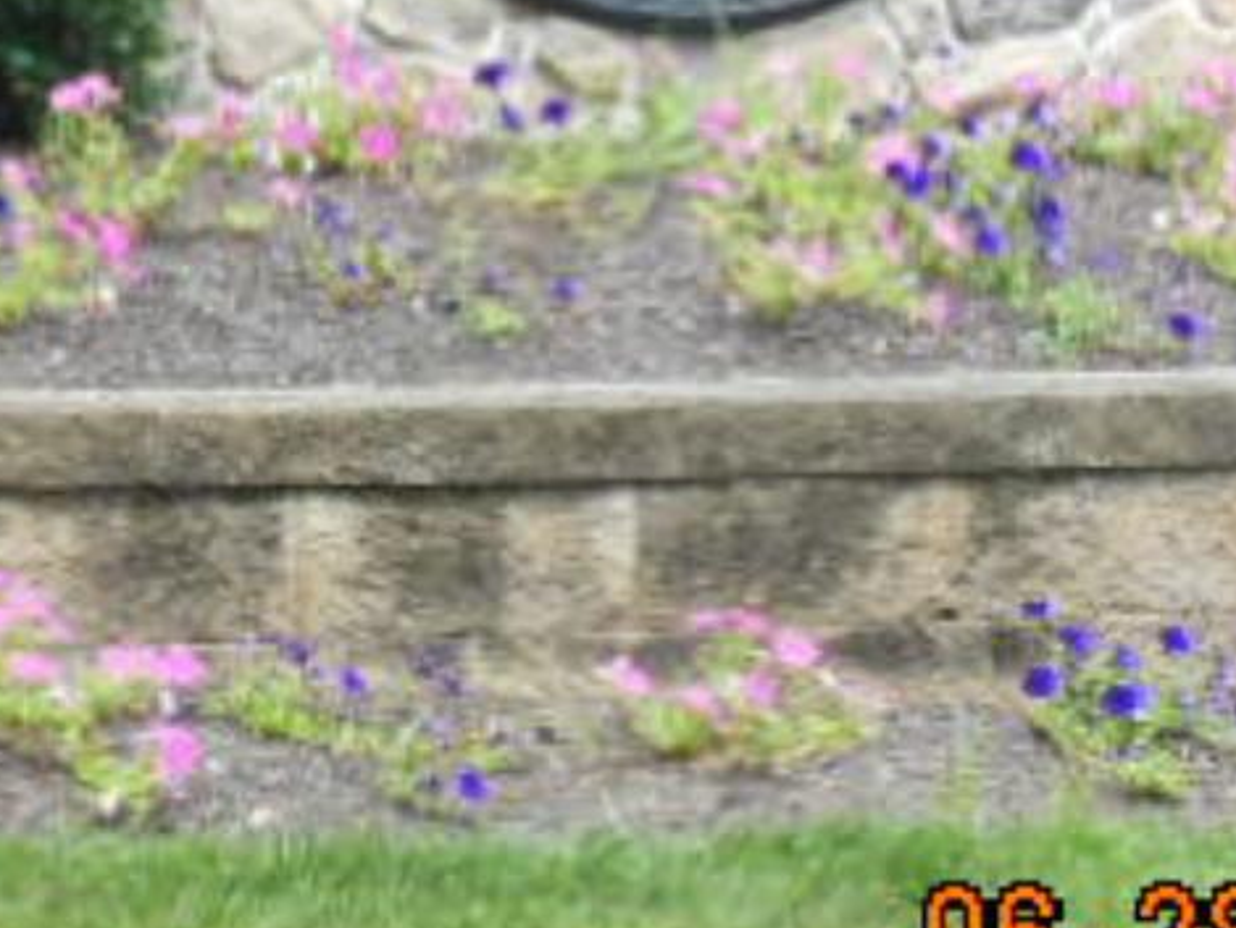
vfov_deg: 7.3
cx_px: 318
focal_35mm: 202
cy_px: -208
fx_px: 7216
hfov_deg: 9.8
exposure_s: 1/160
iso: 125
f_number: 4.3
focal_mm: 11.7
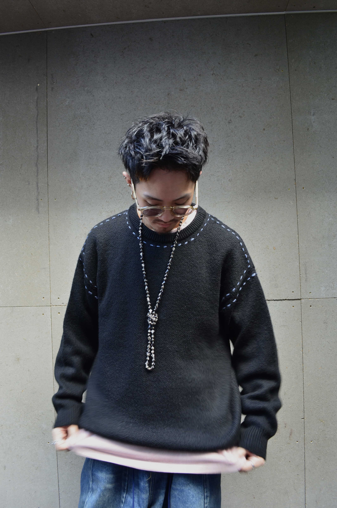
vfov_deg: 67.5
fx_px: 381
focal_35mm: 27
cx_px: 168
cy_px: 254
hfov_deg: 47.8
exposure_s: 1/30
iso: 800
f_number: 7.1
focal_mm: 18
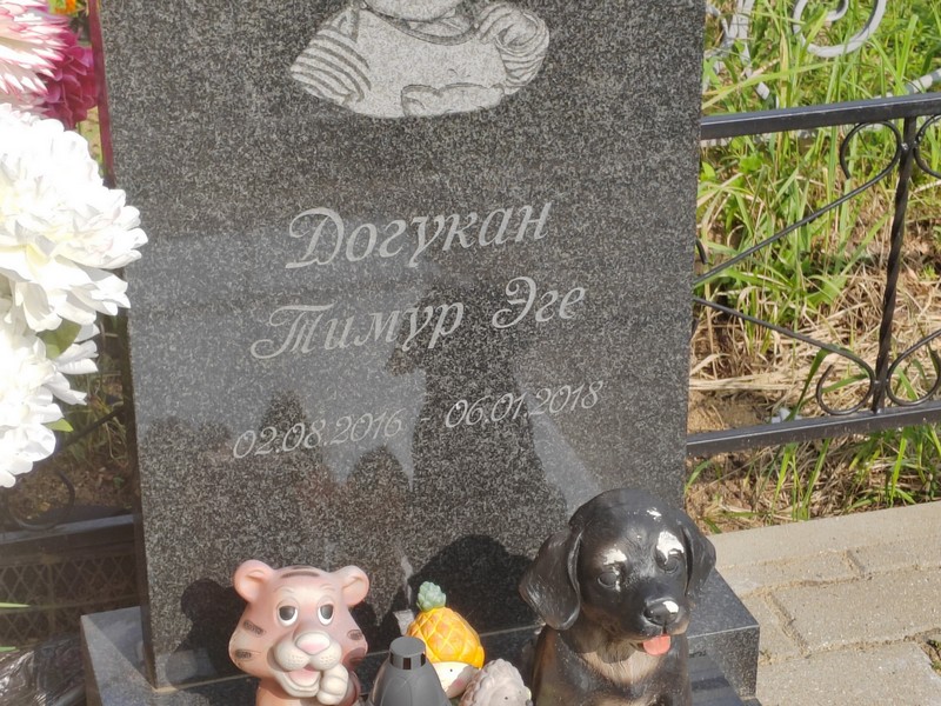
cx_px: 470
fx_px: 2148
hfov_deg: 24.7
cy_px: 353
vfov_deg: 18.7
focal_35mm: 79
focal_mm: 5.52
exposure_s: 1/1000
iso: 100
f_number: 1.9
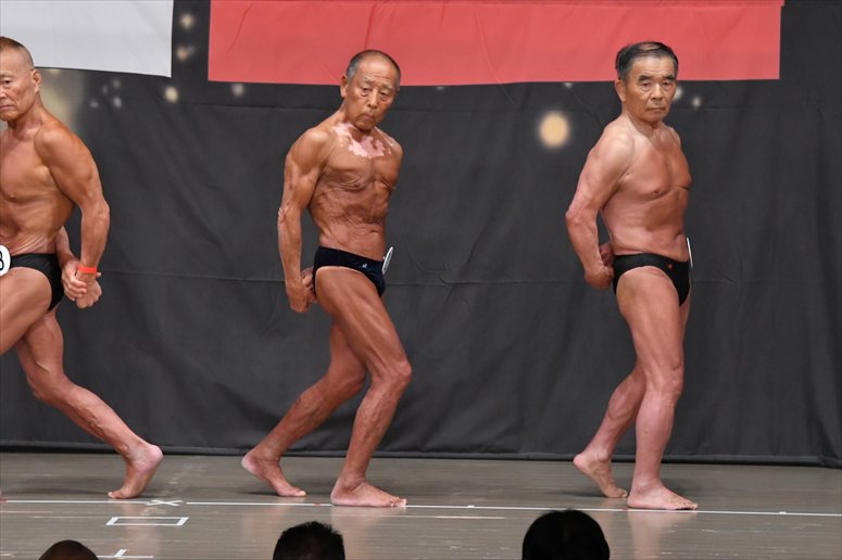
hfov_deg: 8.1
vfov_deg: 5.4
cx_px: 421
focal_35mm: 255
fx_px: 5961
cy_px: 280
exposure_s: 1/400
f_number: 5.6
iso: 5000
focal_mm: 170
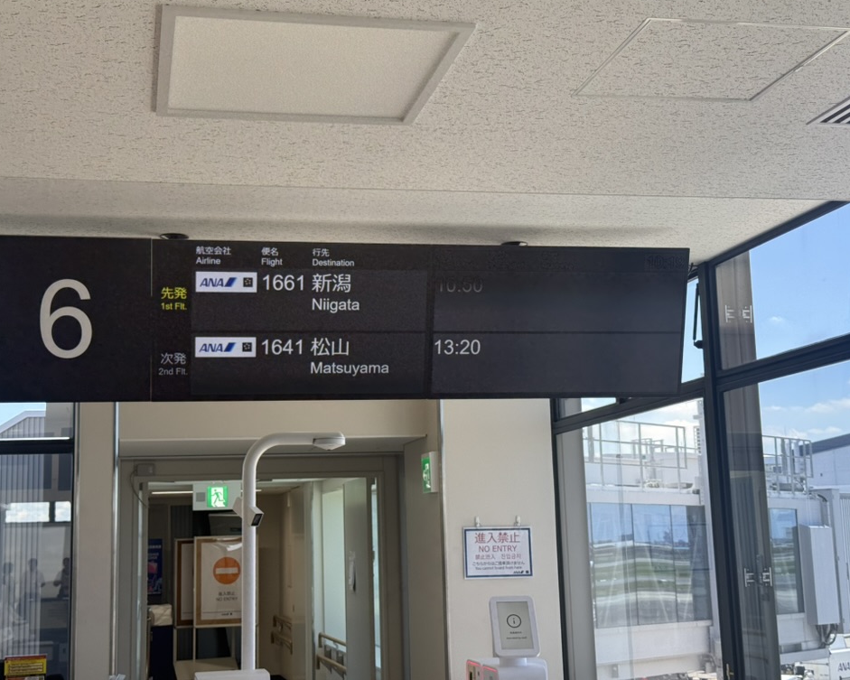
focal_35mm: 51
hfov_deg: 36.6
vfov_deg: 29.7
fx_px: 1283
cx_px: 398
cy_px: 334
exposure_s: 1/545
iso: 100
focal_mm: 6.76
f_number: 1.78
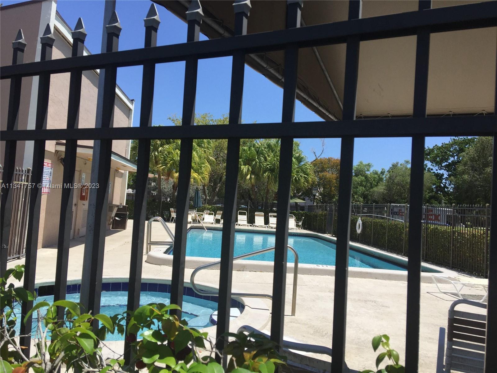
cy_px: 186
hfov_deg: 61.7
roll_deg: -4.8
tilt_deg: +4.8
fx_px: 416
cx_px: 248
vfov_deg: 48.2
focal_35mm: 29
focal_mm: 4.15
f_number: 2.2
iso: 32
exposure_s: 1/2825
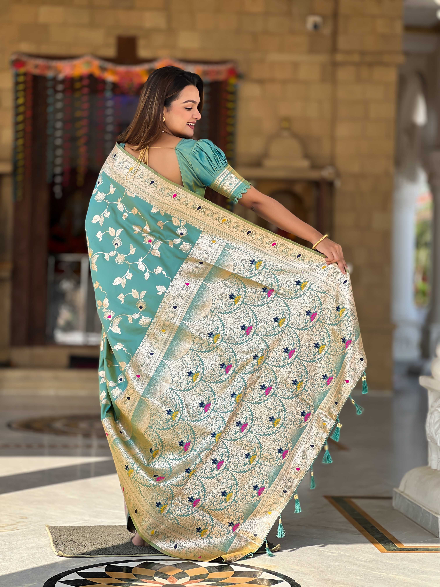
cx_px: 220
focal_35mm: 77
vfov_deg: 25.3
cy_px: 294
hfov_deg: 19.1
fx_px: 1305
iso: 32
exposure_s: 1/320
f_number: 2.8
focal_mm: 9
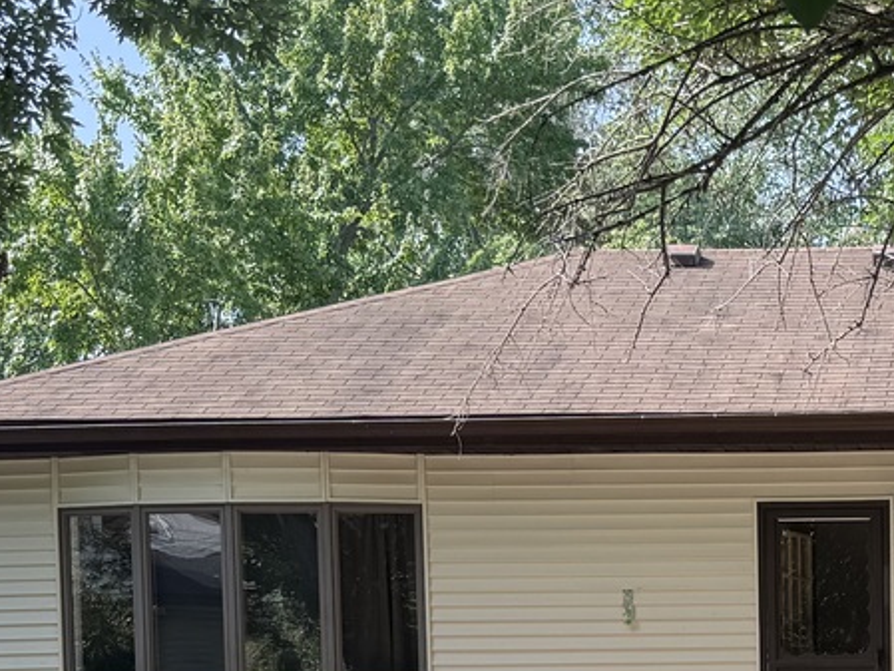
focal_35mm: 77
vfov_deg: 18.3
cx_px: 932
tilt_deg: -1.7
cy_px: 777
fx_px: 1989
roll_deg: +0.7
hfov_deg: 24.0
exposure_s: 1/715
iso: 80
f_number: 1.78
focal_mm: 6.76
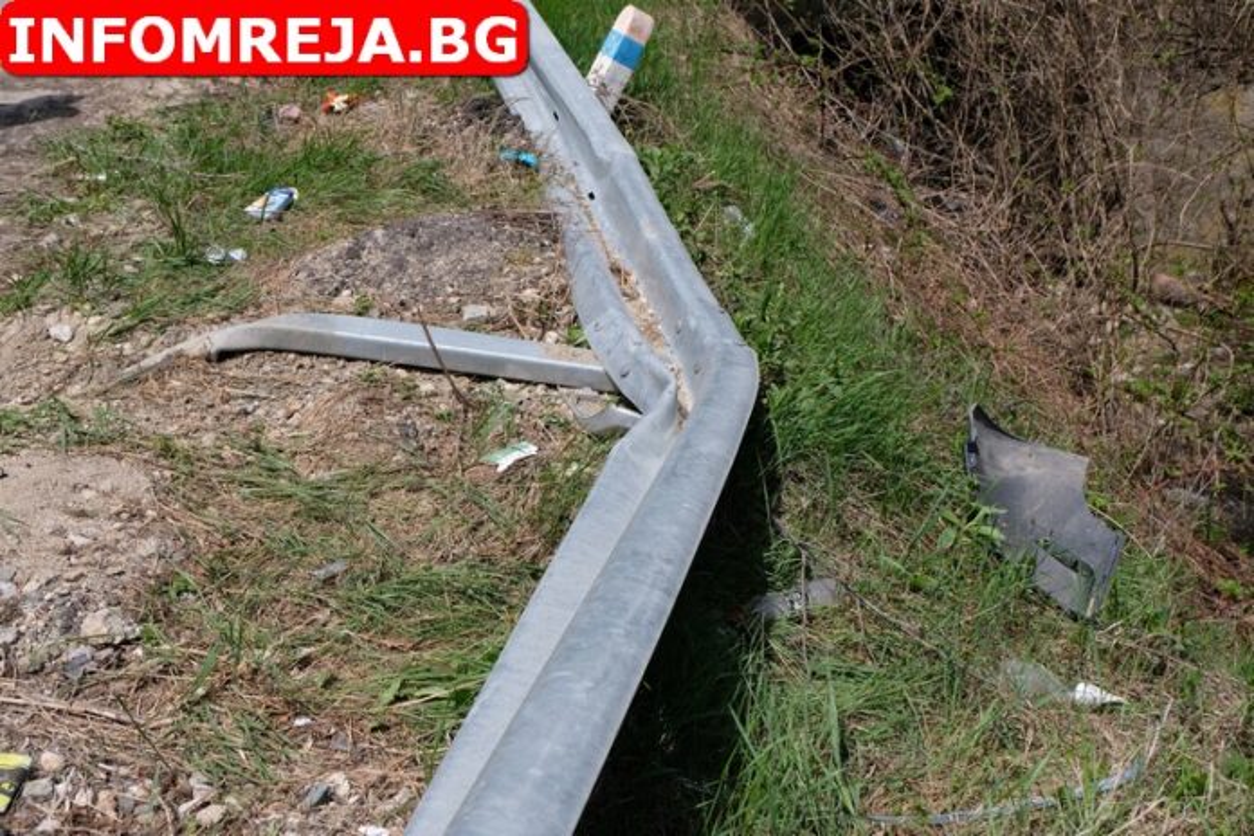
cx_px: 627
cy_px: 418
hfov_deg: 48.5
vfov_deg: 33.4
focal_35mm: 40
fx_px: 1393
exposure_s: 1/480
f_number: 8
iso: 200
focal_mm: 26.9
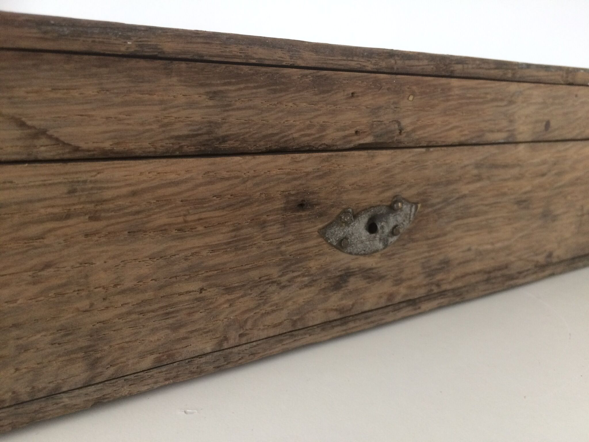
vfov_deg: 48.2
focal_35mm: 29
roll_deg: -3.6
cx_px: 294
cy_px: 221
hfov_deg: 61.7
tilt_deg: -15.7
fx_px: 493
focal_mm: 4.15
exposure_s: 1/33
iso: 80
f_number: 2.2
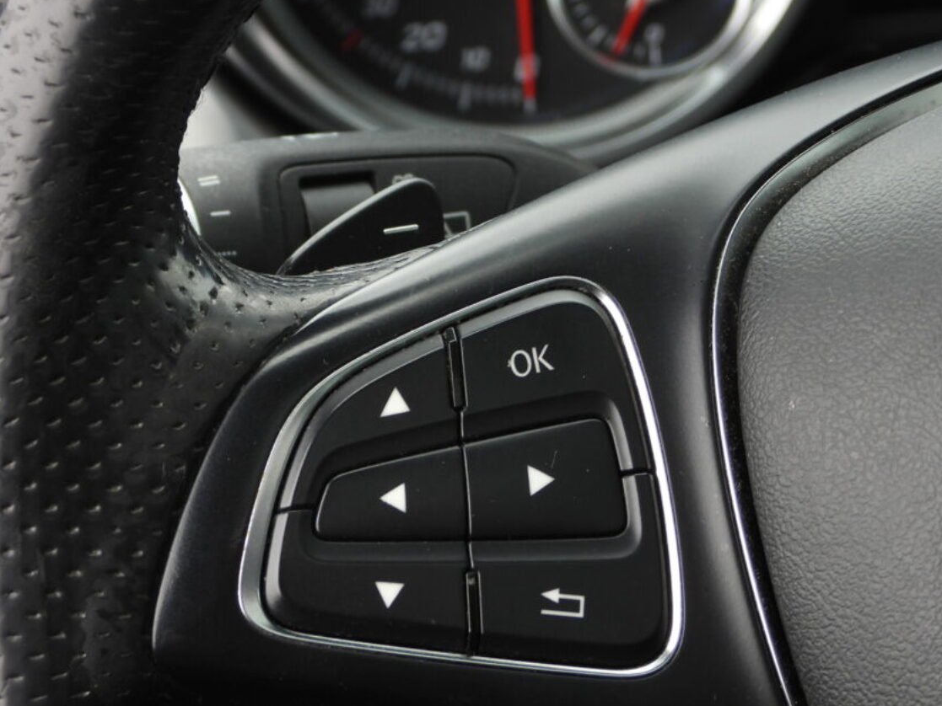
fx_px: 4491
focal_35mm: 165
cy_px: 409
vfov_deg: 9.0
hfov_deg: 12.0
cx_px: 365
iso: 110
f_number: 4
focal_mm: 20.7
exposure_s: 1/60
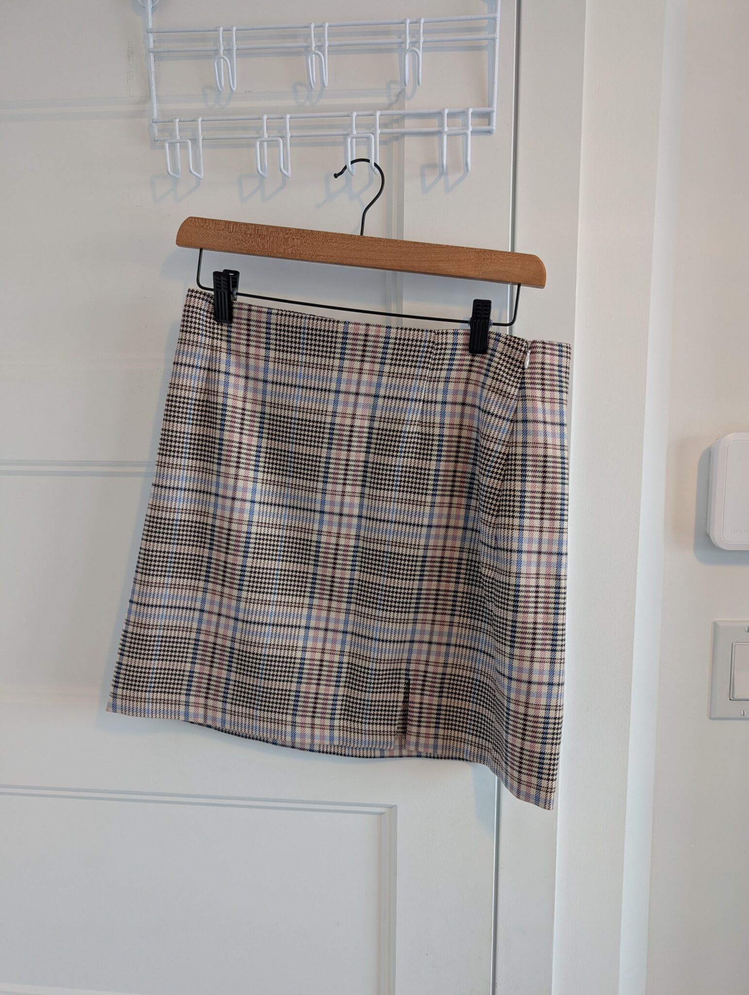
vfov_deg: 71.5
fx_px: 691
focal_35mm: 24
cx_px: 374
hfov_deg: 56.9
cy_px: 498
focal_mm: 6.9
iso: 245
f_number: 1.68
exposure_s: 1/120
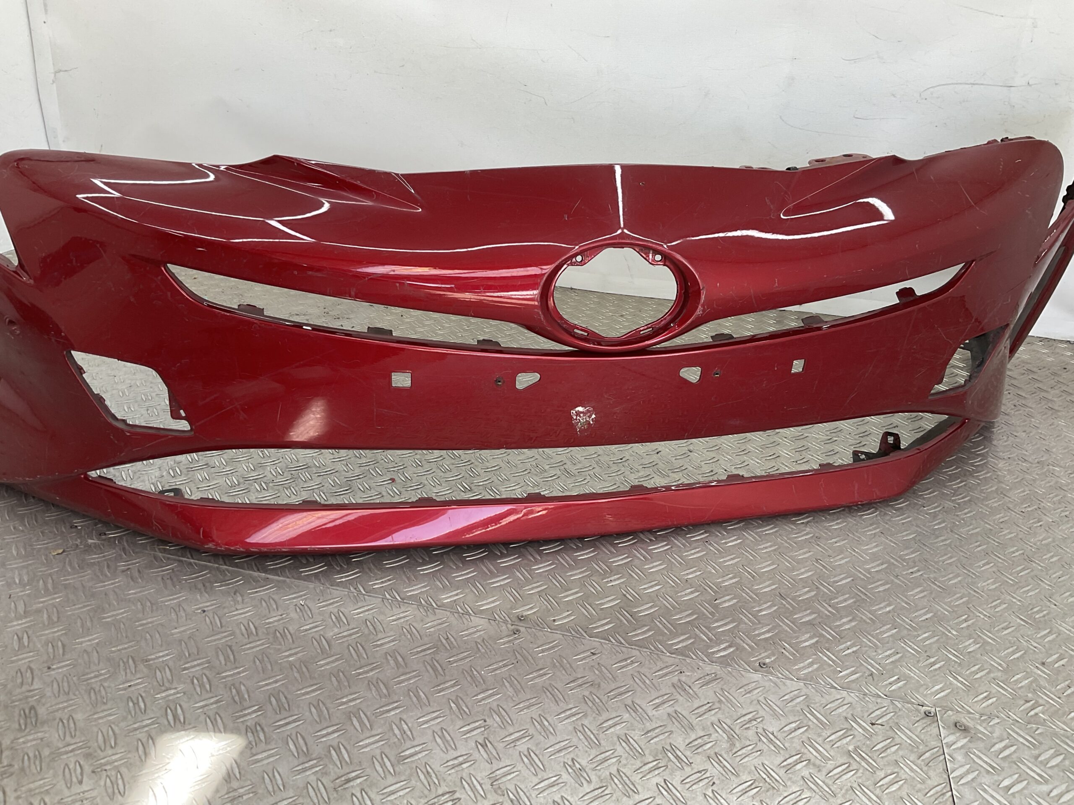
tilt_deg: -26.6
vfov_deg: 48.2
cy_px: 402
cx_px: 537
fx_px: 900
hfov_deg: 61.7
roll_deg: -3.1
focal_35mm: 29
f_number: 1.8
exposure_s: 1/100
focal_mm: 3
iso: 20
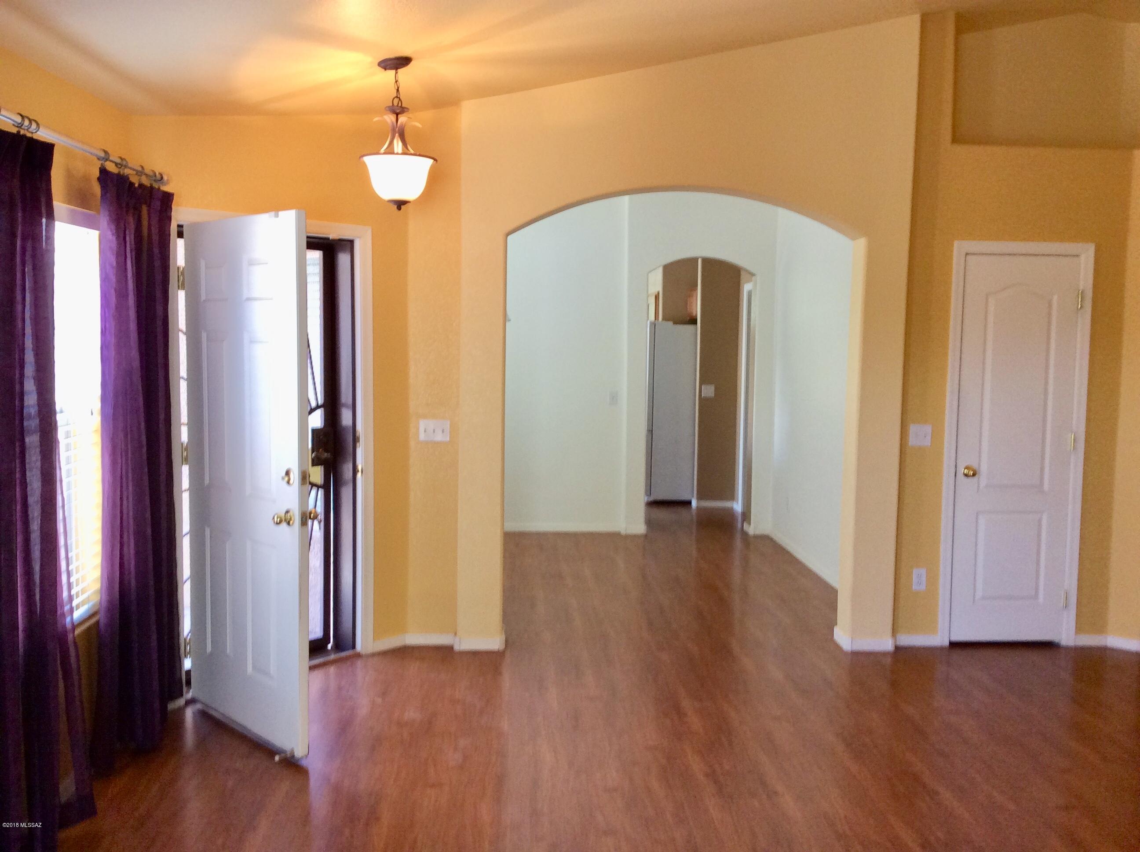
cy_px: 426
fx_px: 1052
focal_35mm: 32
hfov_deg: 56.9
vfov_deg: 44.1
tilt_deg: -6.3
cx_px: 570
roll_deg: -2.5
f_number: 2.4
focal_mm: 3.3
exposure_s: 1/25
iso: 64
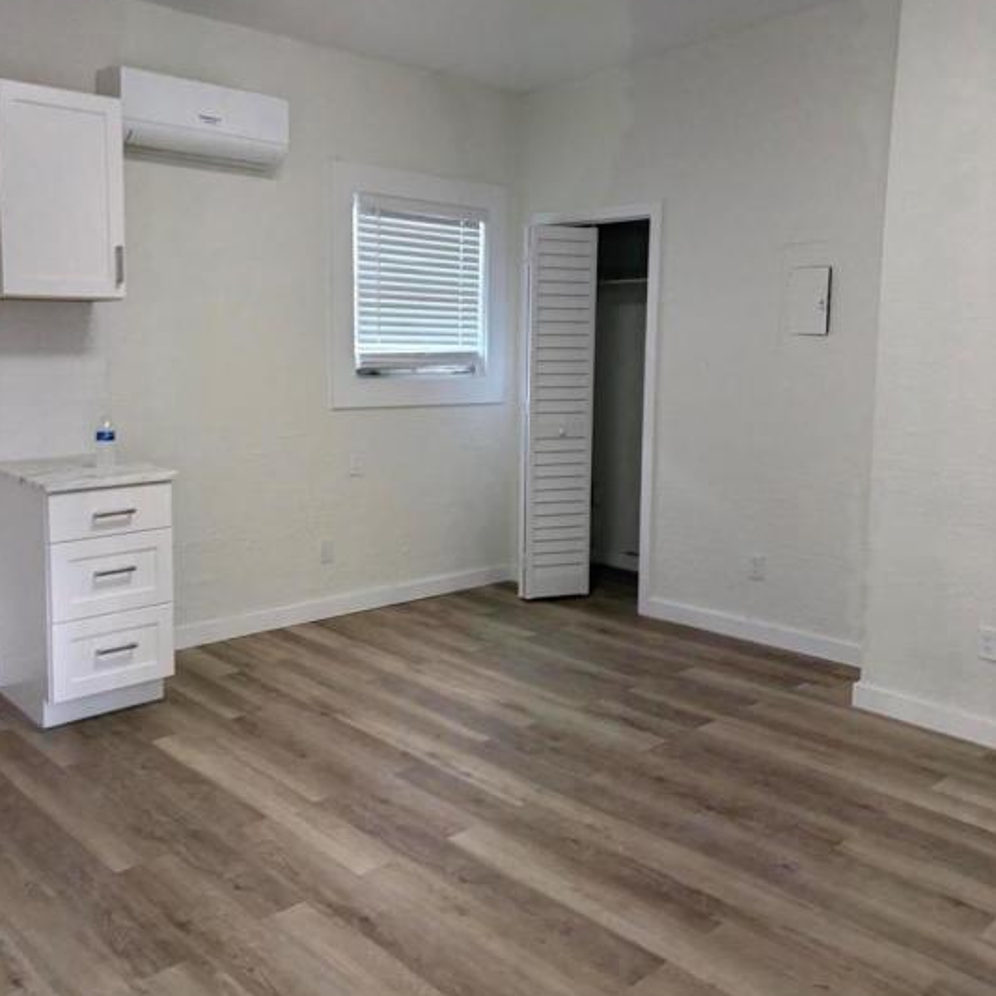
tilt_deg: -3.8
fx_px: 1009
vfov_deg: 52.4
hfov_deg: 52.5
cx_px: 496
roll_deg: -1.2
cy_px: 436
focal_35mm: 31
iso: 125
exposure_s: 1/120
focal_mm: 5.96
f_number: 1.6
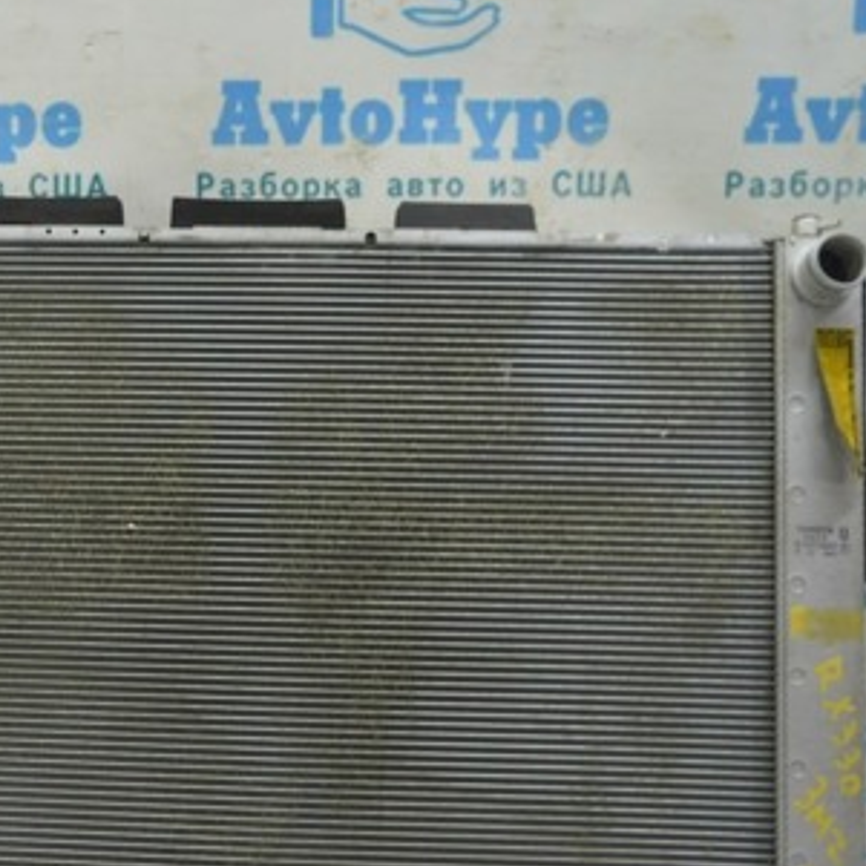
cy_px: 519
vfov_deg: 30.0
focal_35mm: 57
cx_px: 124
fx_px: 1611
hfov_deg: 29.1
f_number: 3.8
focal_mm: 21
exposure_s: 1/50
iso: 400
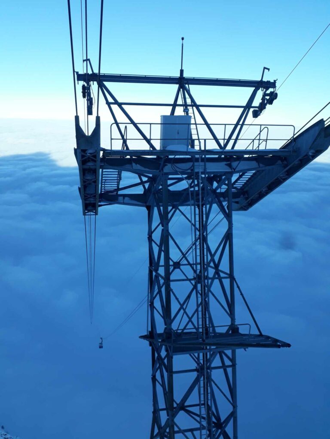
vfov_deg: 65.3
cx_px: 165
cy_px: 220
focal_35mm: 27
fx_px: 343
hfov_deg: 51.4
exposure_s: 1/676
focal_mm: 3.6
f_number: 1.9
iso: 40
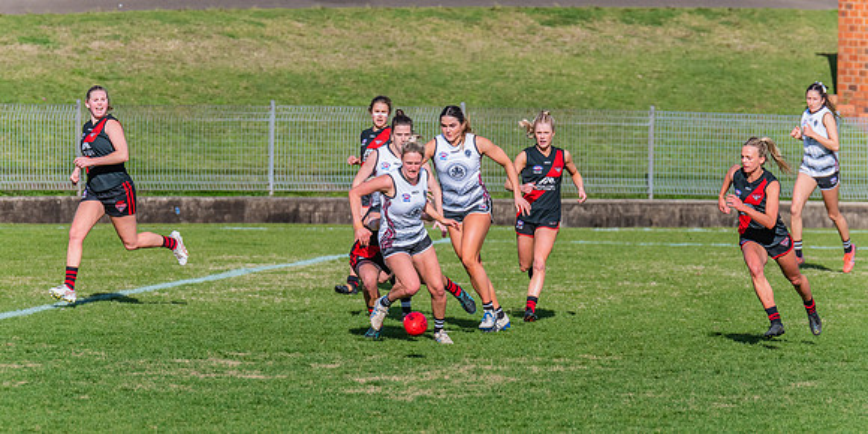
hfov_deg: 4.5
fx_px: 11112
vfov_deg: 2.2
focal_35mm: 495
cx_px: 417
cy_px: 267
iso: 800
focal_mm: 420
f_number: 8
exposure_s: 1/2000
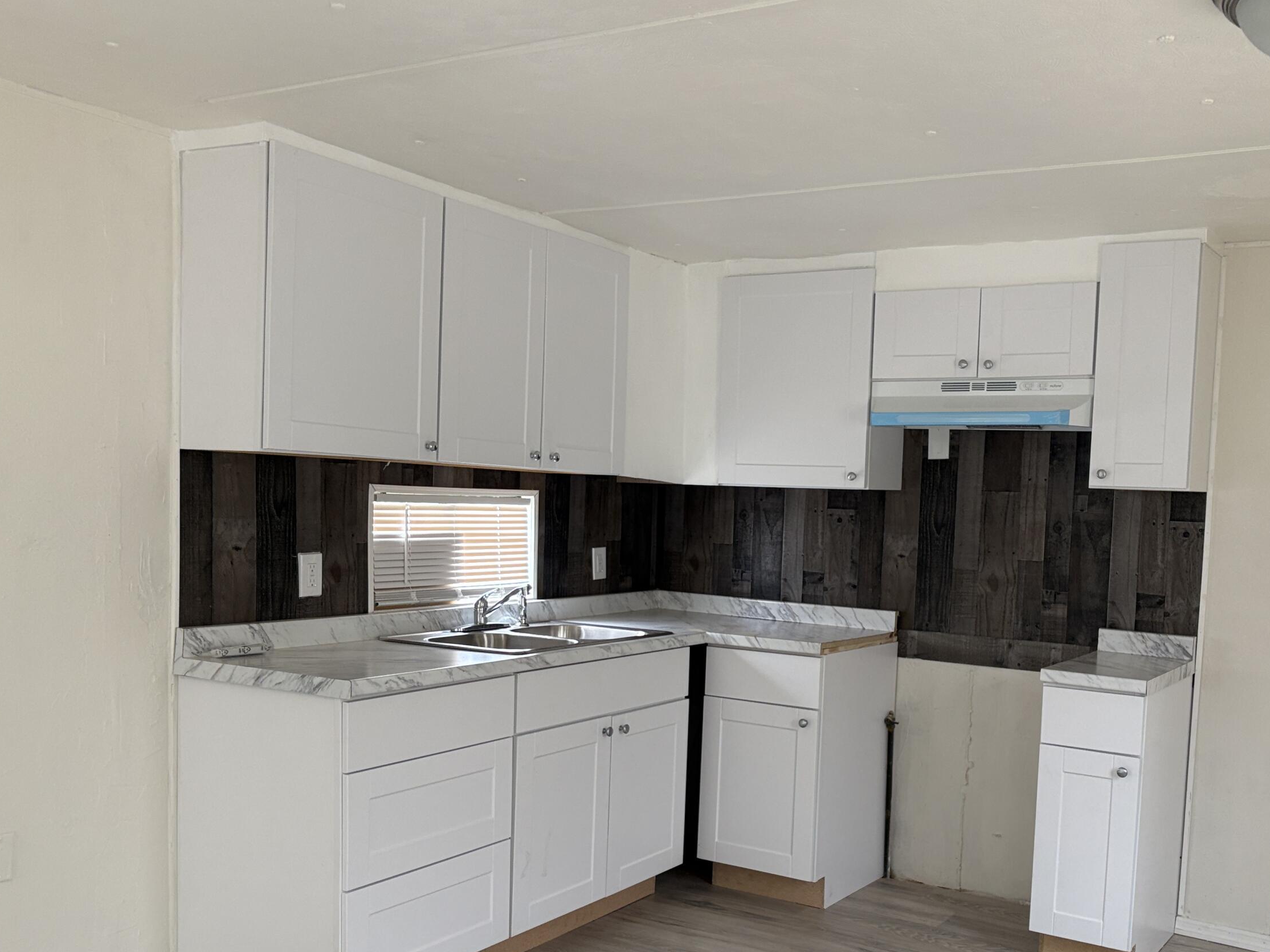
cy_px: 586
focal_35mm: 35
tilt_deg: -5.9
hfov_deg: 52.4
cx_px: 738
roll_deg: -2.4
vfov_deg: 40.4
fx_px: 1284
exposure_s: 1/95
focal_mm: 5.96
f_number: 1.6
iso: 125
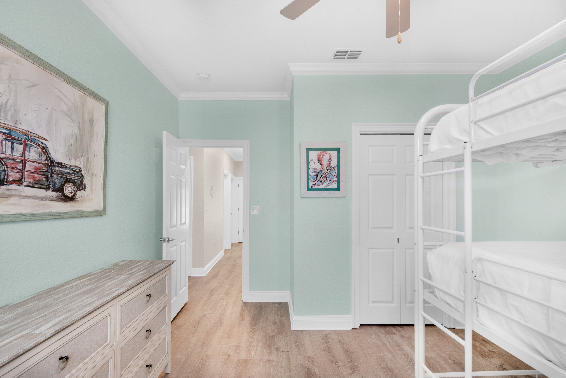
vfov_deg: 73.8
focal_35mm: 16
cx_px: 283
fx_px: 252
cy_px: 189
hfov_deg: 96.7
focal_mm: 16
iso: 200
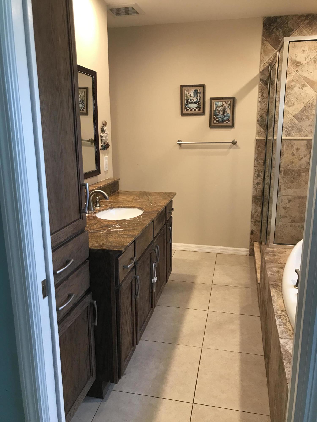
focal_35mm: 28
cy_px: 211
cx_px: 158
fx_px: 342
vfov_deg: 63.4
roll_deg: -0.2
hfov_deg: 49.7
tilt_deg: -13.1
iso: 40
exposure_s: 1/24
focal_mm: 3.99
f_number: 1.8
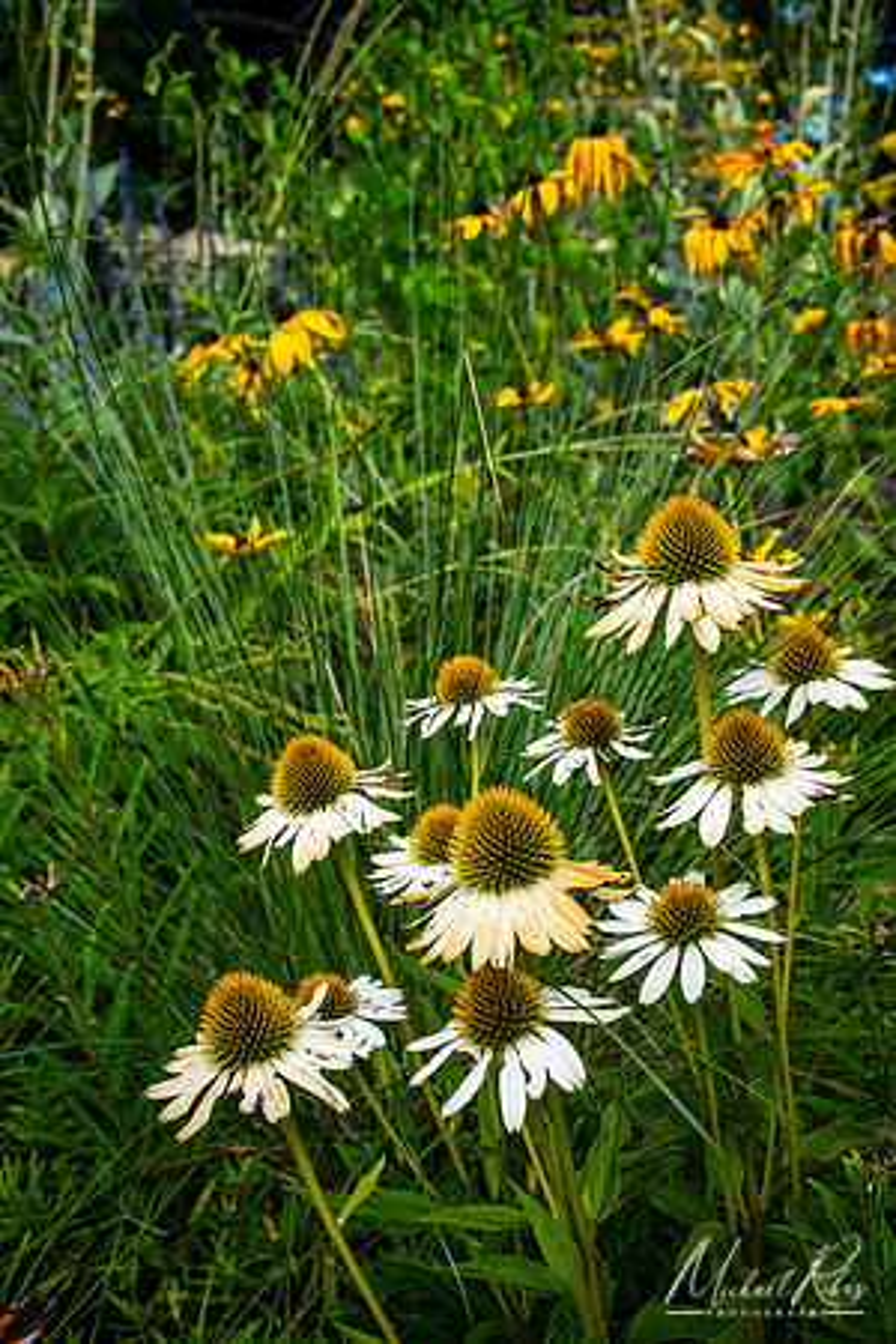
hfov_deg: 34.8
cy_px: 672
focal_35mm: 38
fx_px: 1428
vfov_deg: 50.4
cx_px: 448
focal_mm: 25.5
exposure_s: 1/200
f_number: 8
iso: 100
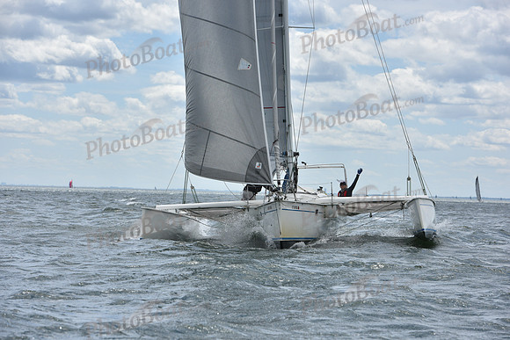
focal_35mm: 140
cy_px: 170
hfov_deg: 14.7
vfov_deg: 9.8
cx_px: 255
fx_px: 1984
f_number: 8
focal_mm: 140
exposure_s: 1/1600
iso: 320
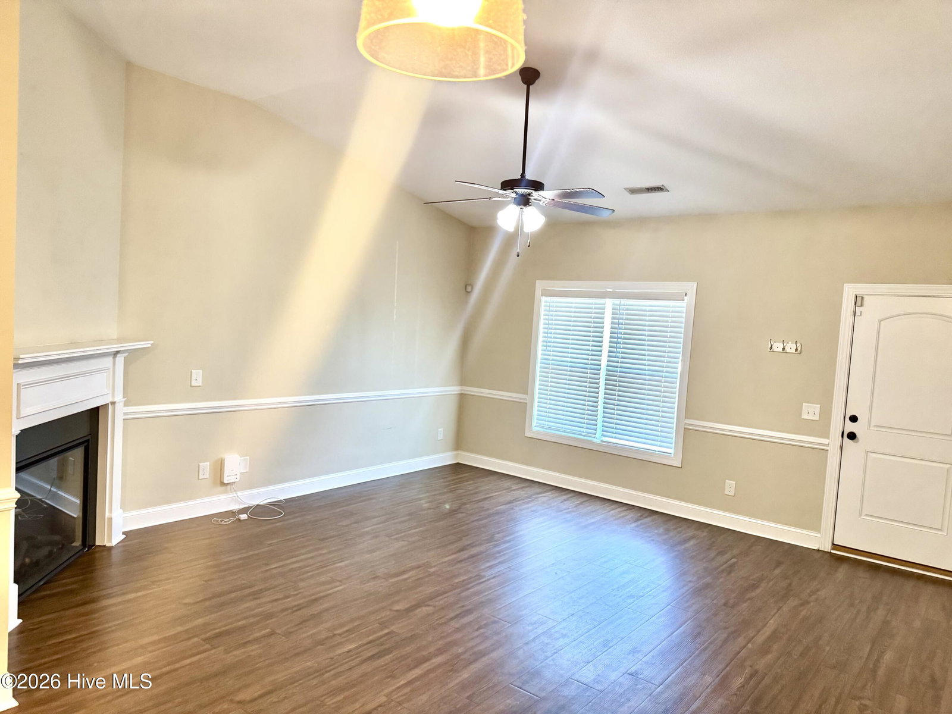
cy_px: 357
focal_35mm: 24
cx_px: 476
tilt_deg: -3.6
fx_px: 660
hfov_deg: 71.6
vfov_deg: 56.8
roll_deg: -2.6
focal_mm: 6.76
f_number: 1.78
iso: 320
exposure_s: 1/60
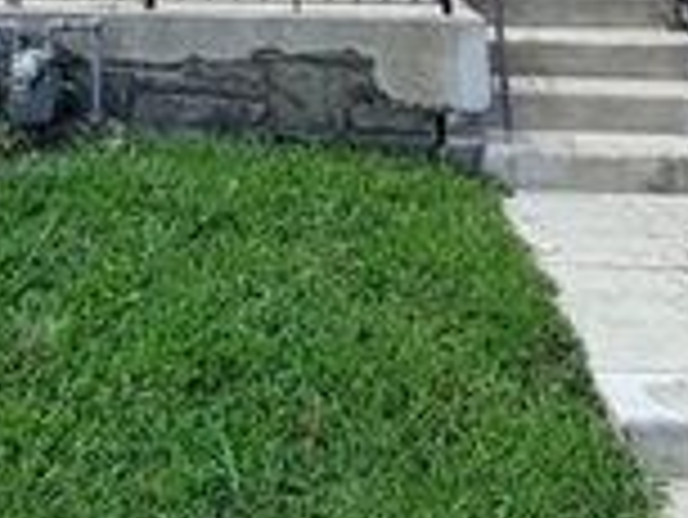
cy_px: -336
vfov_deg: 19.6
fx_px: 1213
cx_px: 117
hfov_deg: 30.7
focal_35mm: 61
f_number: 2.2
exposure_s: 1/830
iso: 32
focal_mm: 2.22
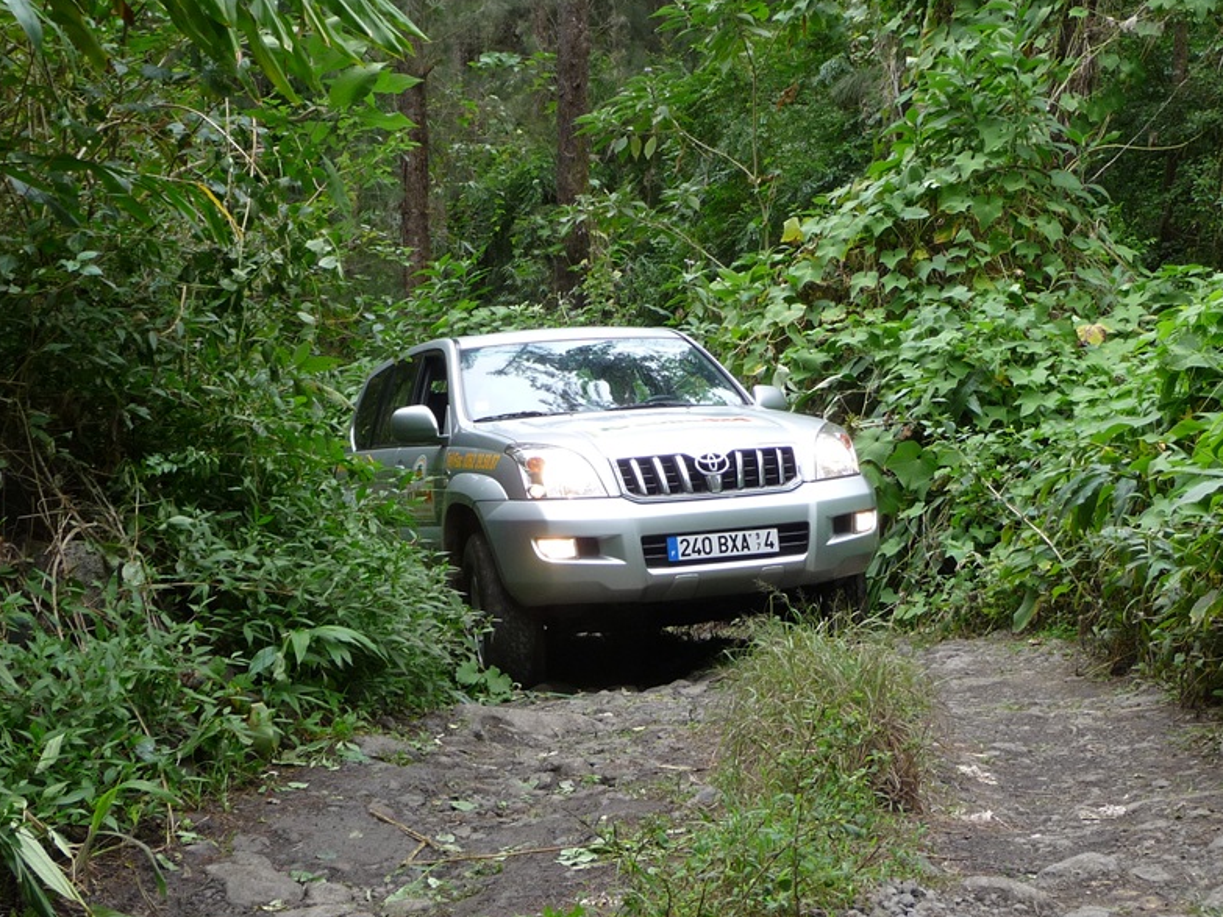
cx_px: 666
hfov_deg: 34.9
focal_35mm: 55
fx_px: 1943
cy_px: 370
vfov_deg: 26.5
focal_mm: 6.3
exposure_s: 1/40
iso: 100
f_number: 3.8
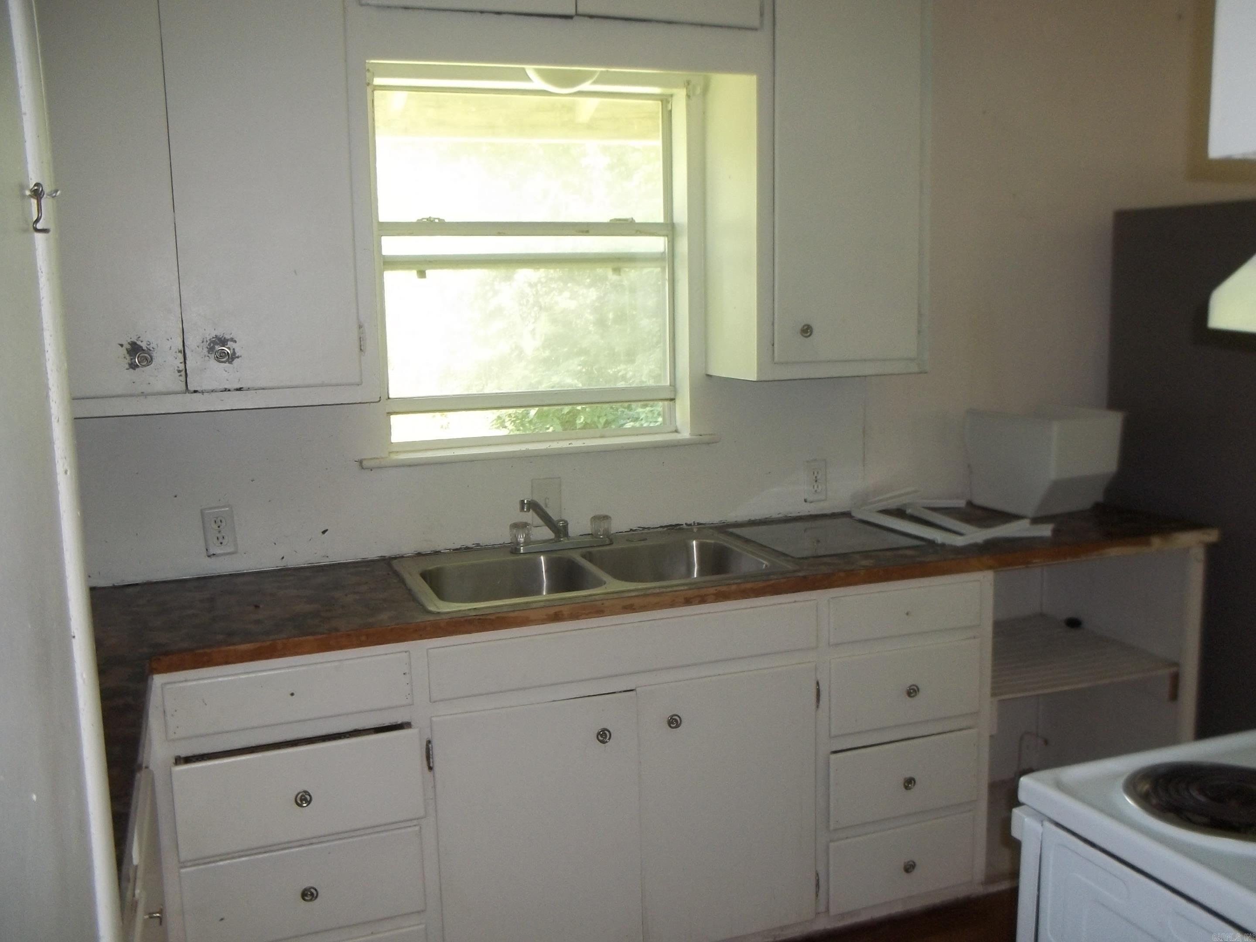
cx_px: 628
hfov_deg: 55.4
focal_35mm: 33
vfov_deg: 42.9
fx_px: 1197
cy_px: 471
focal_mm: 5.9
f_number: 3.3
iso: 160
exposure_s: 1/30
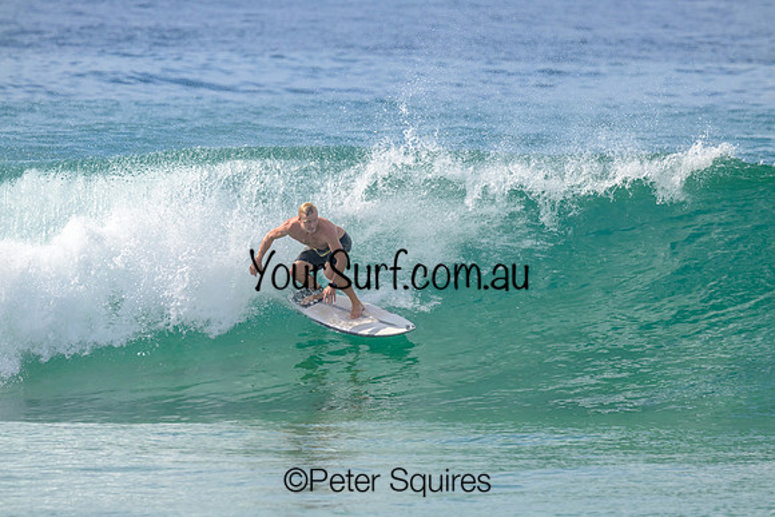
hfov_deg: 3.9
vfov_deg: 2.6
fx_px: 11412
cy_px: 258
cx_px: 388
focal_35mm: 530
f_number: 10
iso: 720
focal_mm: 530
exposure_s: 1/2000
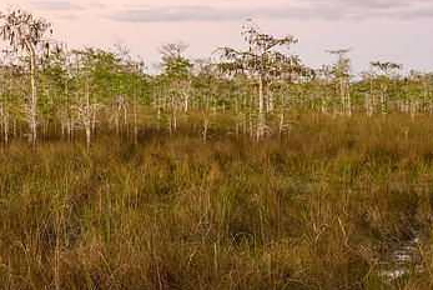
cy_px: 156
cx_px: 152
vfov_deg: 17.5
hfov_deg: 25.9
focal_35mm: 78
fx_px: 939
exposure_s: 1/3
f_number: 16
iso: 1250
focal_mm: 46
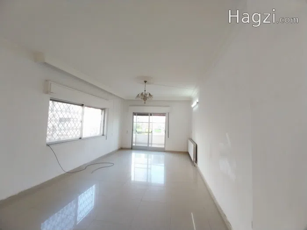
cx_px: 154
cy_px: 115
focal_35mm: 13
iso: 126
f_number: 2.2
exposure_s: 1/50
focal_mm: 1.3
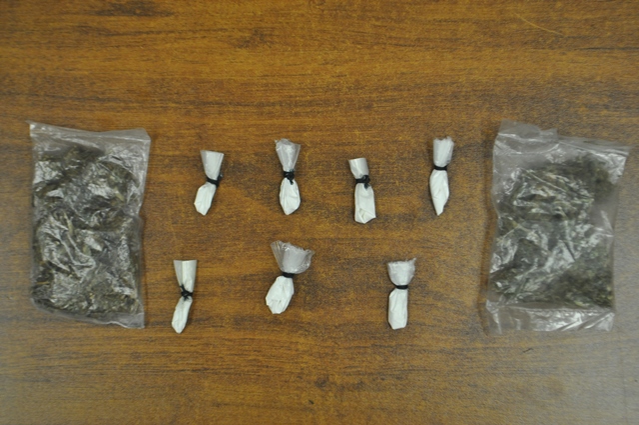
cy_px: 212
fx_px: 1276
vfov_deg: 18.9
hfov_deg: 28.1
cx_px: 320
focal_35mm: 72
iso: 800
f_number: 5.6
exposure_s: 1/40
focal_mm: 48
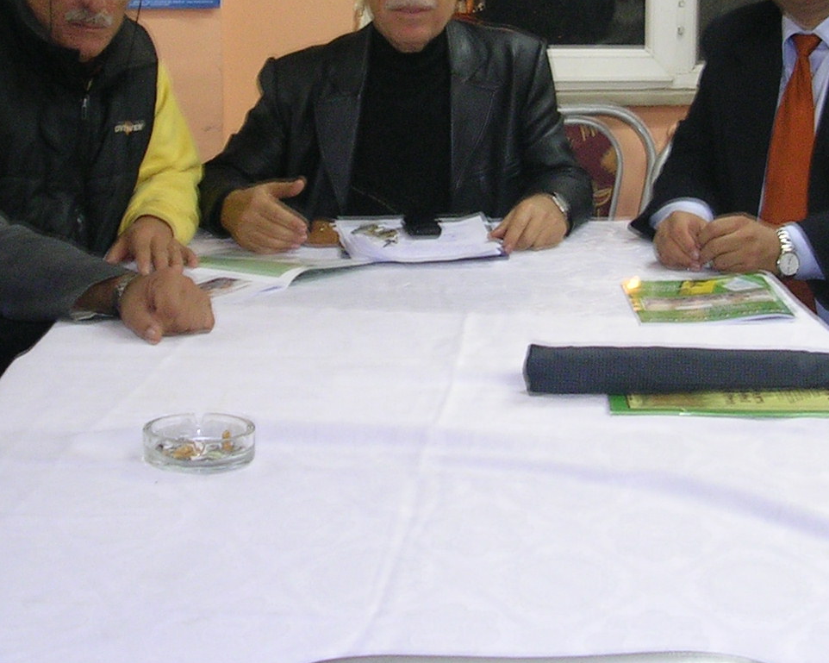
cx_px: 434
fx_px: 1938
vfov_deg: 19.1
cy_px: 65
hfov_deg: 24.1
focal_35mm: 79
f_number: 2.8
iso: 93
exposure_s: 1/6.2
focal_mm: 5.8
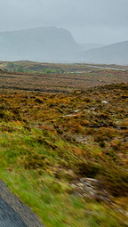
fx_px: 415
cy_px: 67
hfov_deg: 14.5
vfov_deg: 30.2
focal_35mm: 69
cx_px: -129
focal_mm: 10.81
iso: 125
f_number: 8
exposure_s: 1/125
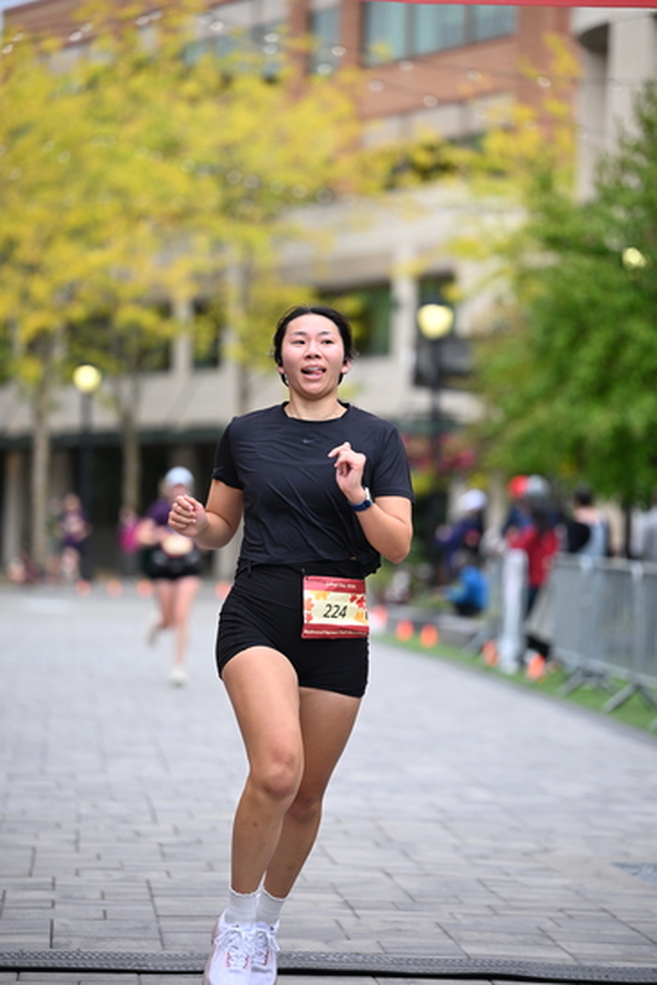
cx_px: 328
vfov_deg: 15.2
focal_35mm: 135
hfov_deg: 10.2
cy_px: 492
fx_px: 3693
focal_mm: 135
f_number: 2.8
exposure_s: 1/2000
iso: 640
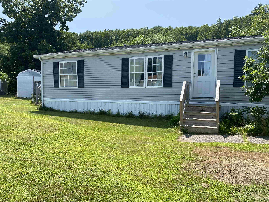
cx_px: 134
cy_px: 101
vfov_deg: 53.1
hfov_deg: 67.3
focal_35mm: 26
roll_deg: -0.5
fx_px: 202
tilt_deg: -4.2
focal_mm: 4.25
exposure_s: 1/1866
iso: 32
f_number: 1.8
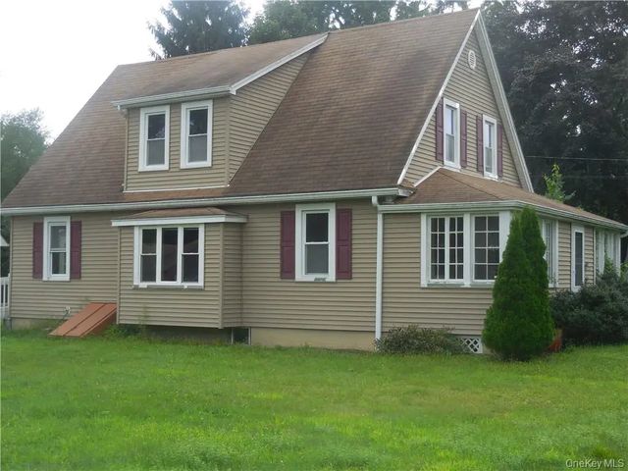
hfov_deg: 36.8
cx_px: 314
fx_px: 943
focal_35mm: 52
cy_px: 236
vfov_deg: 28.0
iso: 125
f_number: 4.3
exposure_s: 1/160
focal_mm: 9.4
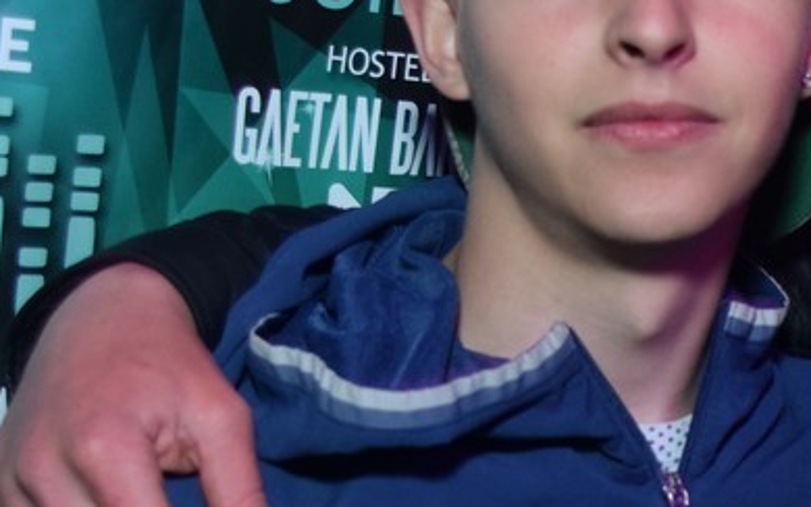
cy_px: 276
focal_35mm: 103
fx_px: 2277
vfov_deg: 12.7
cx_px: 845
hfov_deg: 19.5
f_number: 4
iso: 1600
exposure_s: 1/50
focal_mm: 26
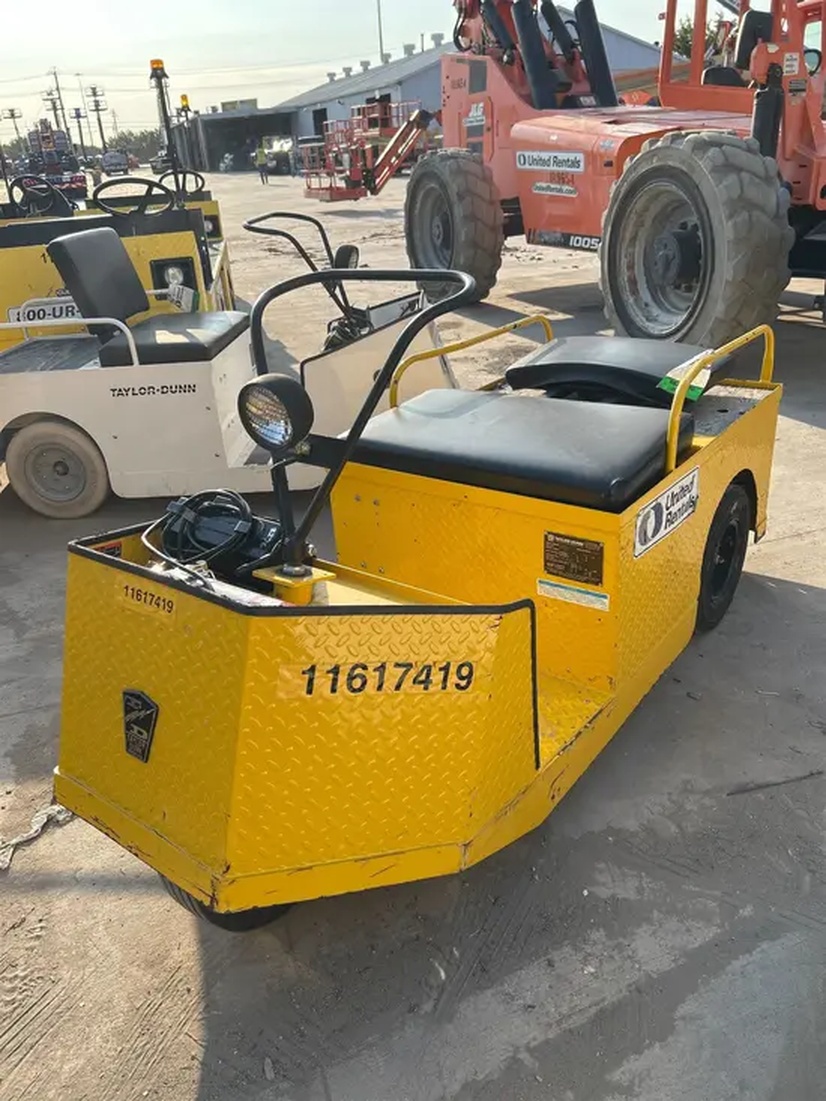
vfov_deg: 67.3
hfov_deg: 53.1
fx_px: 827
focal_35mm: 26
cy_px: 550
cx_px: 413
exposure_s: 1/1808
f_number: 1.5
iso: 50
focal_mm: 5.7
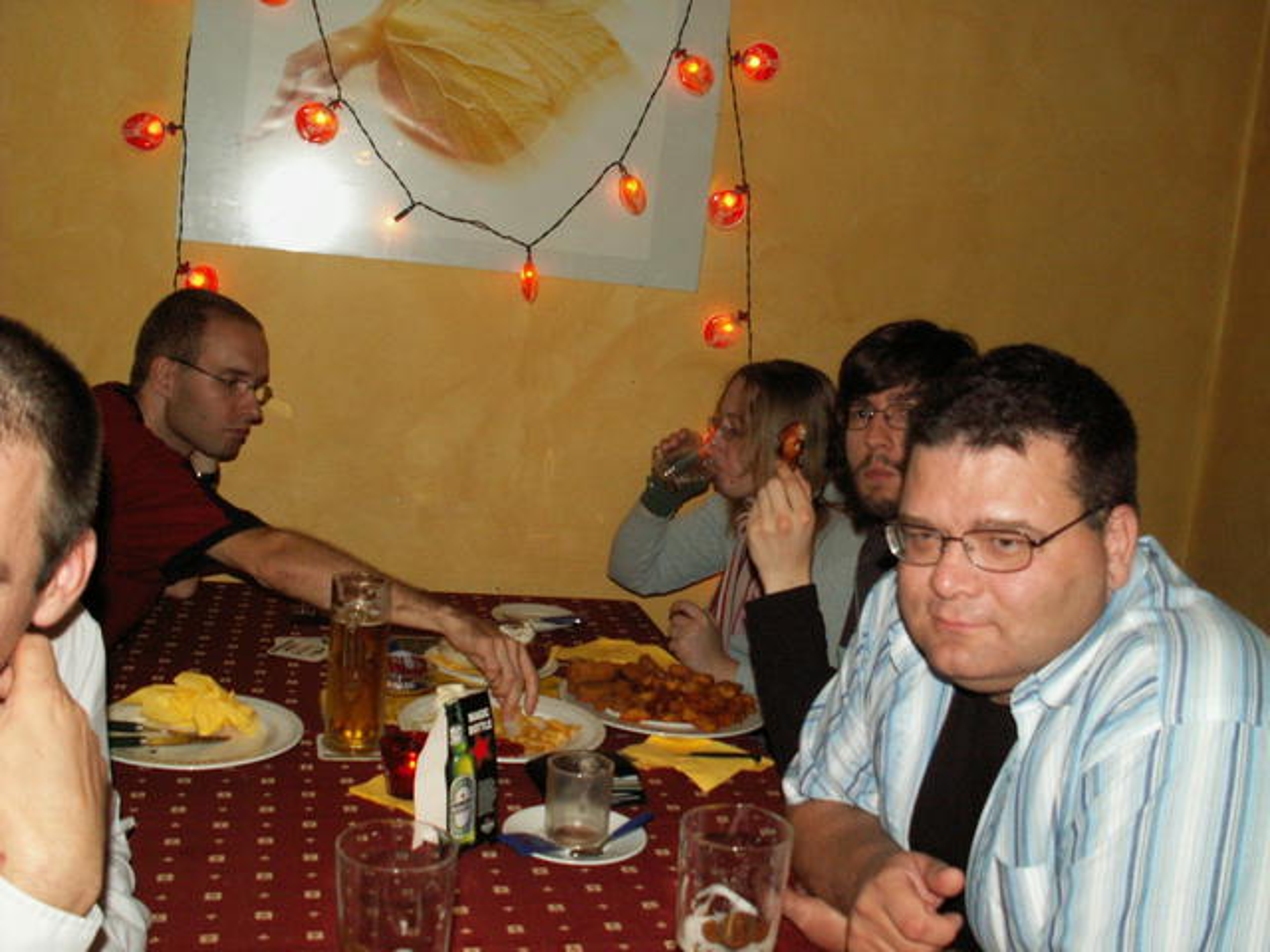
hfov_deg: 52.6
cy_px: 476
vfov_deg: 40.7
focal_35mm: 35
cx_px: 635
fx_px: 1284
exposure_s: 1/40
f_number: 2.8
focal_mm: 5.86
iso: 160
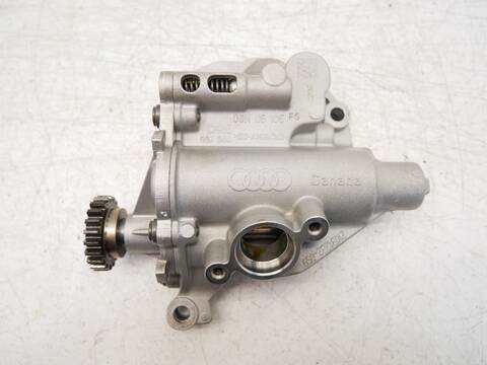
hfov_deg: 71.6
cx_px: 244
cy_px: 182
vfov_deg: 56.8
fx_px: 338
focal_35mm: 24
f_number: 3.5
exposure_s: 1/60
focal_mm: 12
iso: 400
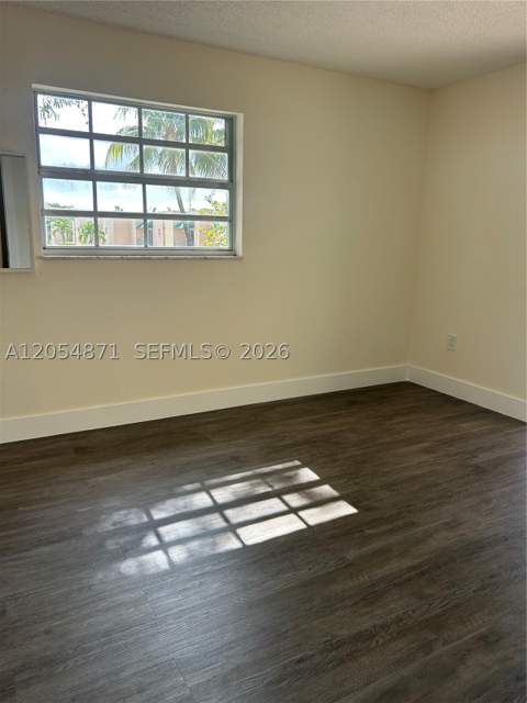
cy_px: 352
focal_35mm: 26
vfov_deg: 67.3
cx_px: 264
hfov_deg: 53.1
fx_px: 528
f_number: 1.5
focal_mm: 5.7
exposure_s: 1/431
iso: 50
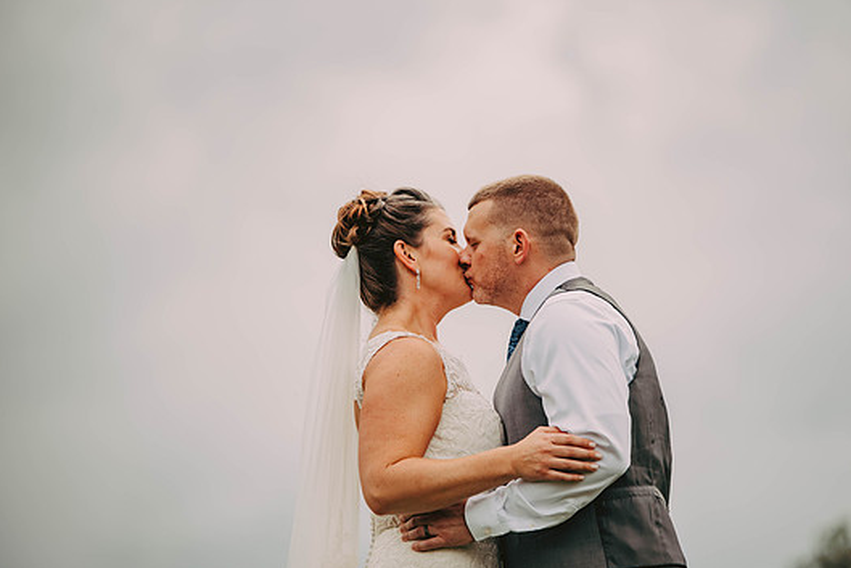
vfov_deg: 6.8
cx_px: 462
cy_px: 308
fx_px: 4800
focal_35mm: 203
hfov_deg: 10.1
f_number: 2.8
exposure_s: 1/2000
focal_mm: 185
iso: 200
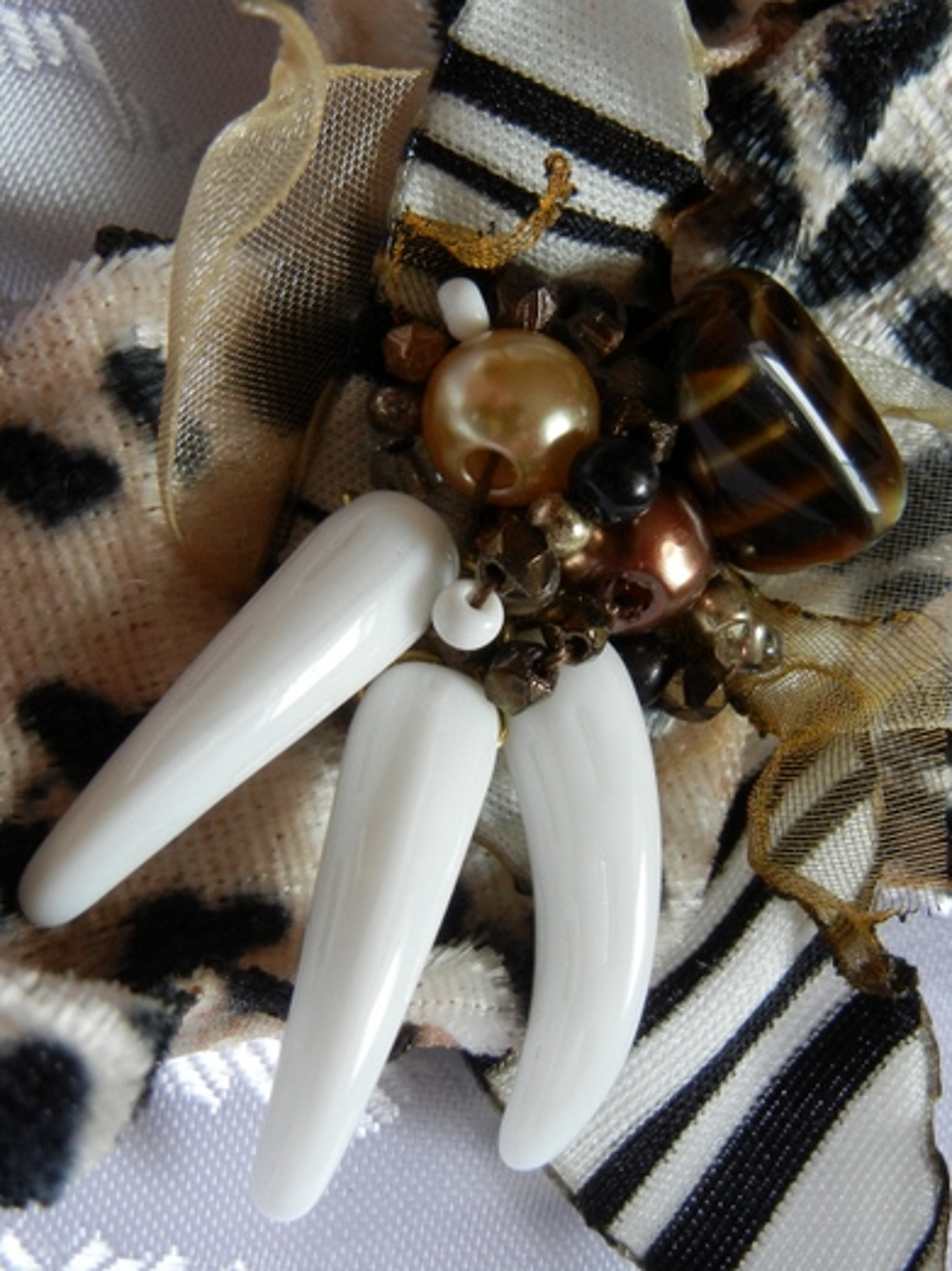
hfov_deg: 21.3
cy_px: 514
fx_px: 2532
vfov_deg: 28.1
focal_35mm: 69
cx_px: 541
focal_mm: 8.1
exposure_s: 1/32
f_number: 3.8
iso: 215
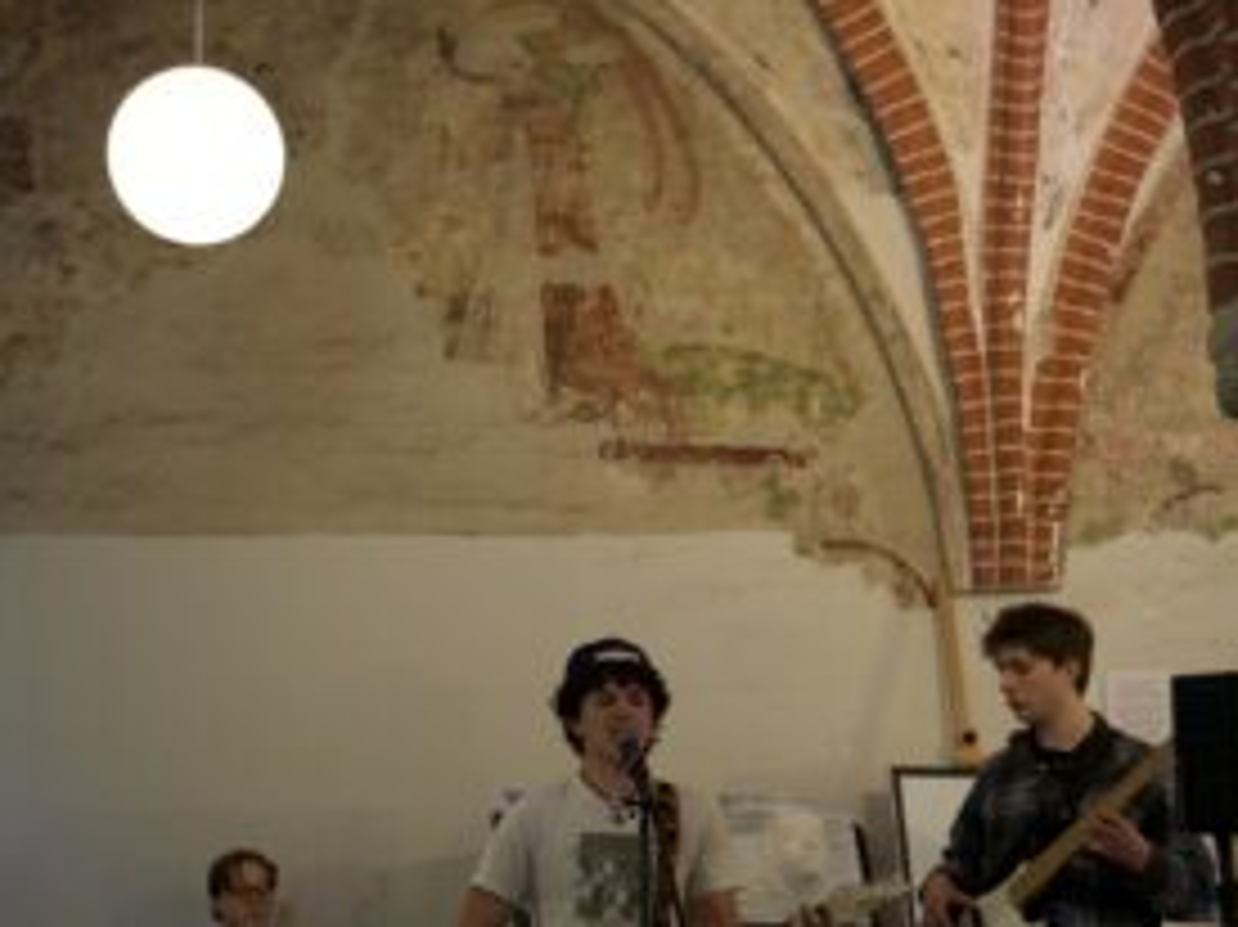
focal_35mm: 66
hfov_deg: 29.4
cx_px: 621
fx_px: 2359
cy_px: 684
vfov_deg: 22.1
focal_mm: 30
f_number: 4.2
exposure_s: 1/40
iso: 1600
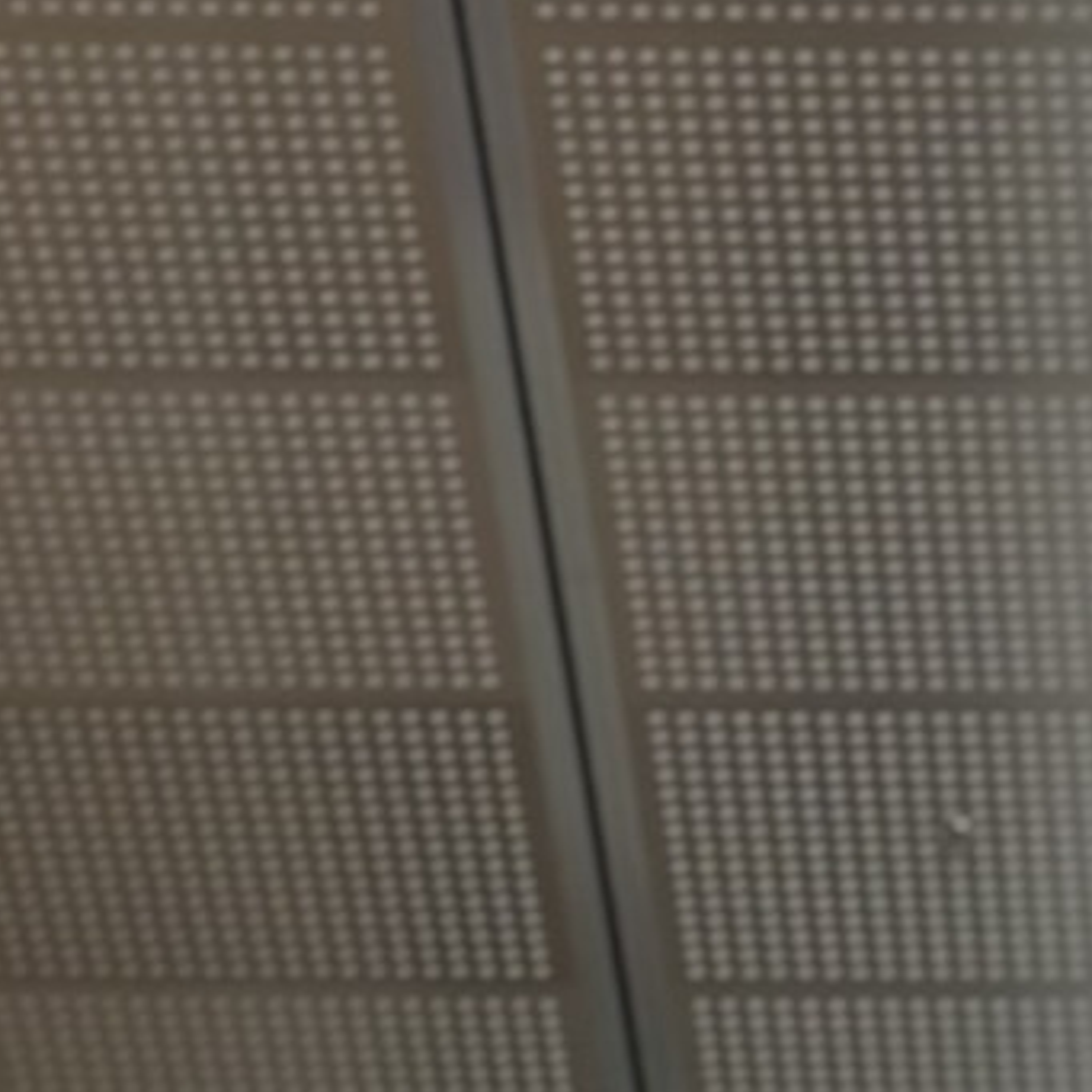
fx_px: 9101
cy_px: 2860
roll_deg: +0.4
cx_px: 1640
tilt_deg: -3.0
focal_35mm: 255
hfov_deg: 6.8
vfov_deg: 6.5
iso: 80
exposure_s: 1/182
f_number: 1.78
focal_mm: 6.86
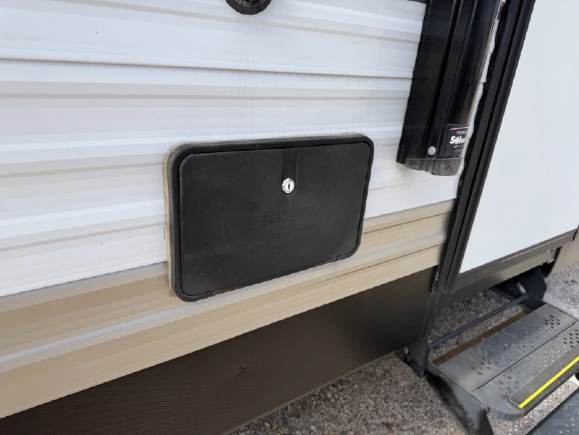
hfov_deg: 71.6
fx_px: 401
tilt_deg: -24.7
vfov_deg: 56.8
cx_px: 290
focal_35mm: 24
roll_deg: -6.4
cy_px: 218
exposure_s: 1/2907
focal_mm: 6.76
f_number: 1.78
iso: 80
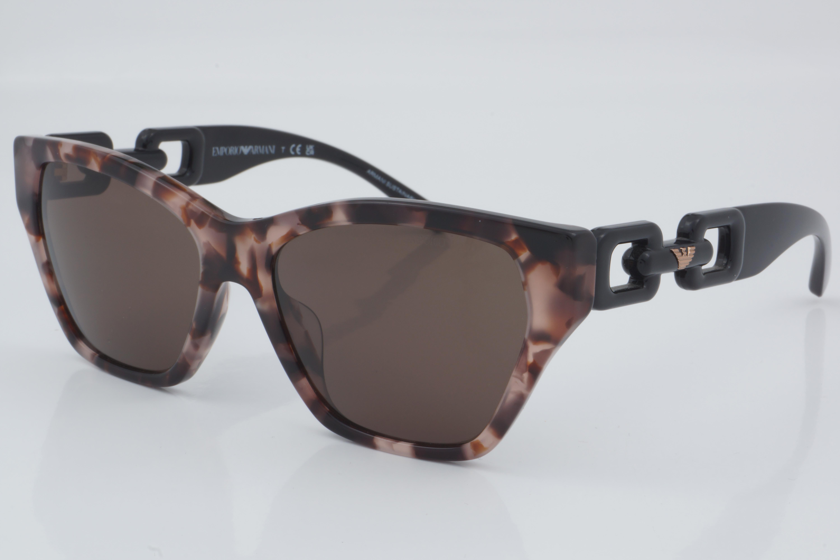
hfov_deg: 27.0
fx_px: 1750
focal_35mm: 75
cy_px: 280
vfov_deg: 18.2
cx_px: 420
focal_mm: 50
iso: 100
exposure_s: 1/4
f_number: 32
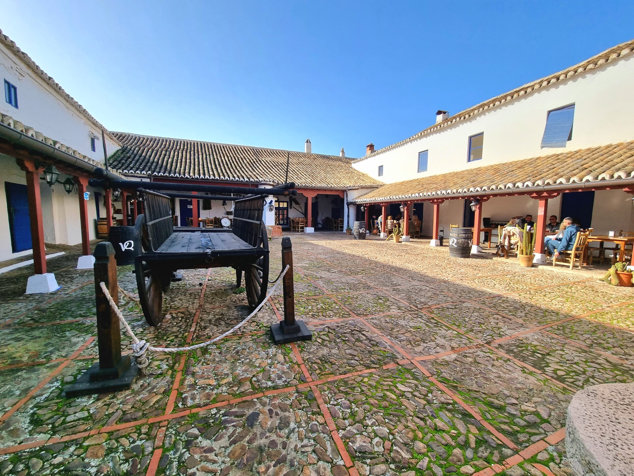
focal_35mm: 13
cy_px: 238
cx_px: 317
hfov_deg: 106.2
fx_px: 238
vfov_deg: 89.9
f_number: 2.2
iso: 50
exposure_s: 1/1429
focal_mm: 2.2
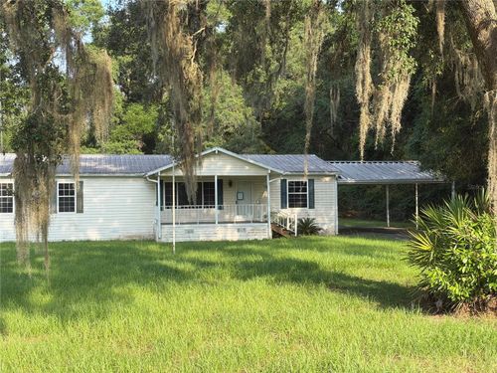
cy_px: 186
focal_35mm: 48
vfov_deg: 30.3
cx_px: 248
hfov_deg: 39.7
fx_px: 689
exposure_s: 1/1000
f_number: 1.78
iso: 64
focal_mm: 6.76
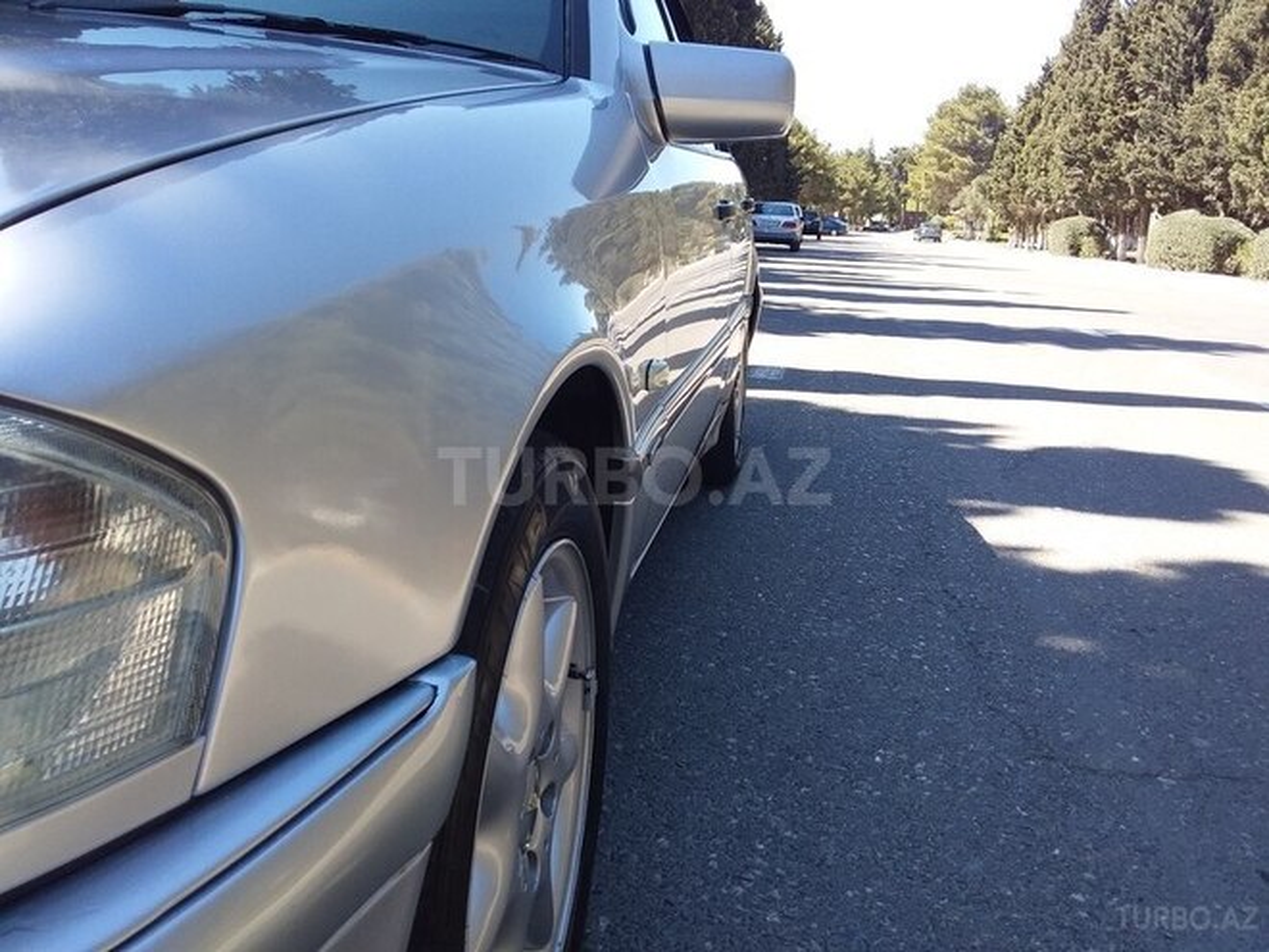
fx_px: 1136
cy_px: 476
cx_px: 634
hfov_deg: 58.4
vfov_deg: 45.4
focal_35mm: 31
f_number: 2.2
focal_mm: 3.3
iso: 40
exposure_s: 1/311
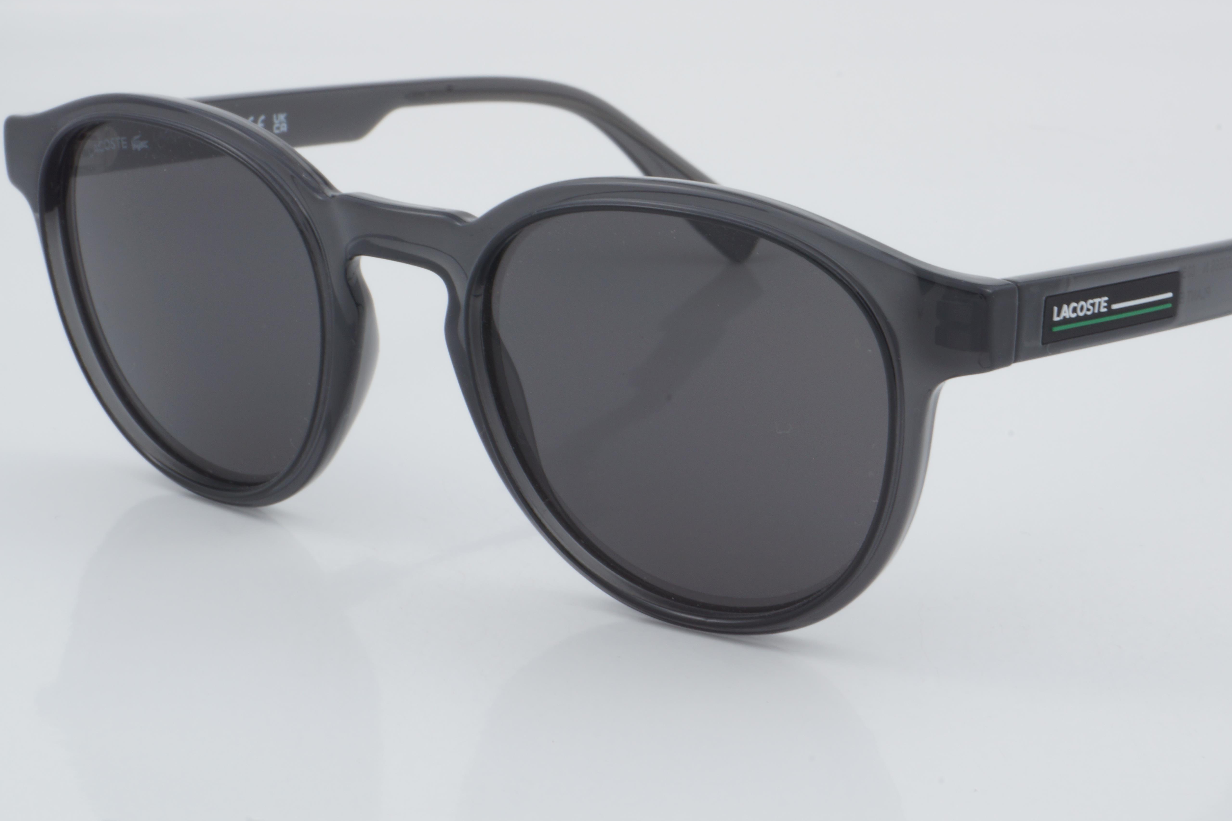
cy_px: 360
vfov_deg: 15.5
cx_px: 715
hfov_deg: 23.1
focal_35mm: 88
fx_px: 3011
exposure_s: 1/3
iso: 100
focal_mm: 50
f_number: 32
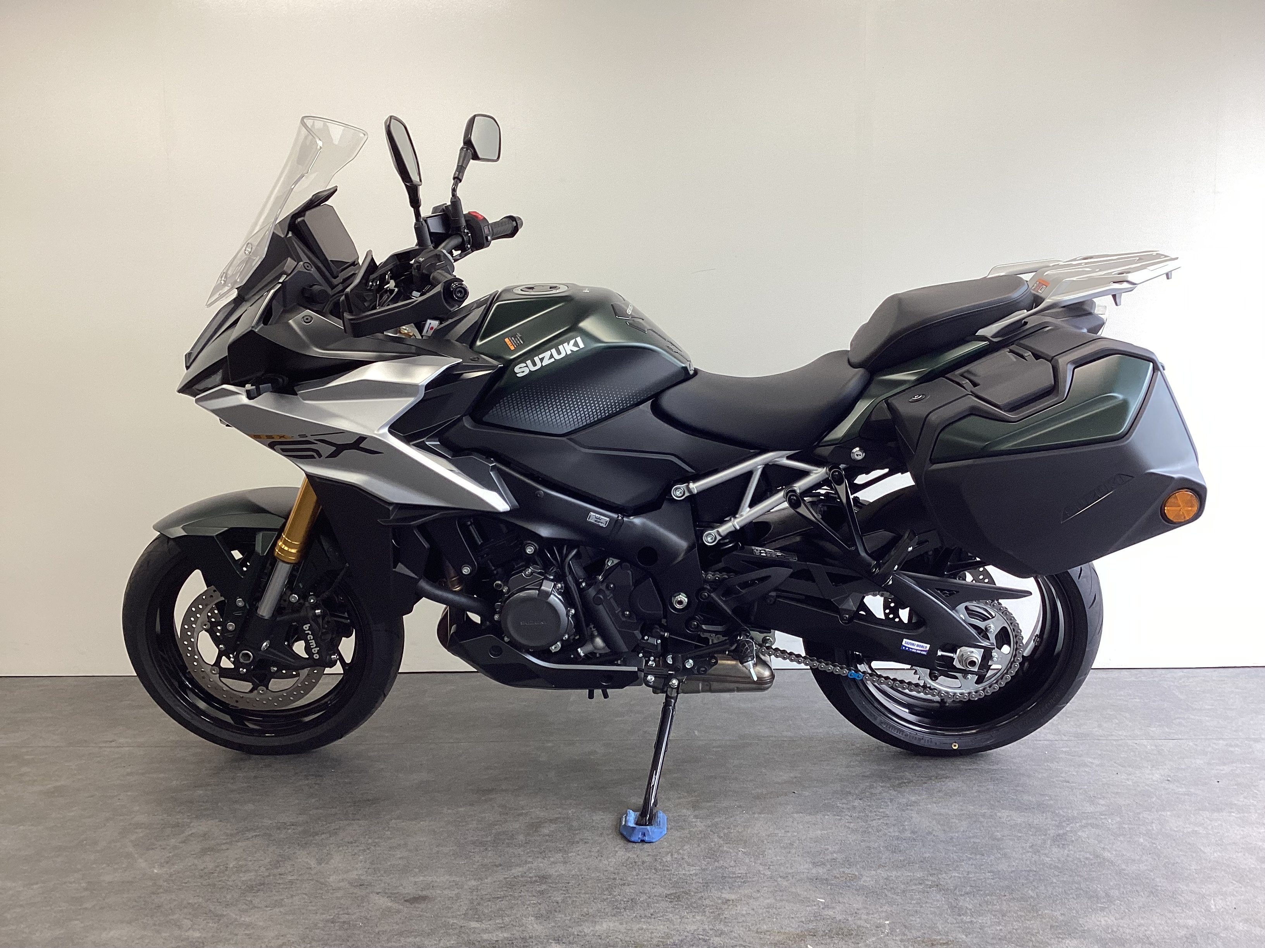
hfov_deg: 58.4
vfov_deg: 45.4
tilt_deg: -4.7
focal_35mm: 31
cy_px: 474
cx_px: 632
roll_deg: +0.9
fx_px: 1133
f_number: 2.4
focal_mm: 3.3
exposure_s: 1/60
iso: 50
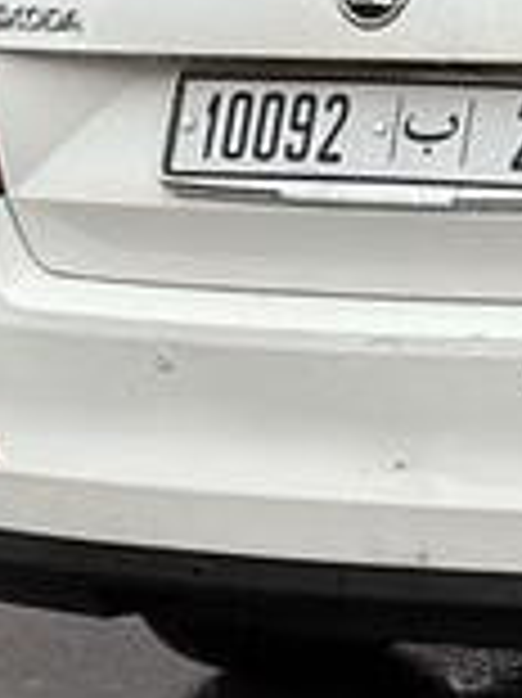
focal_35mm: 269
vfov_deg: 7.2
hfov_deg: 5.4
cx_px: 1012
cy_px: -493
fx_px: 5416
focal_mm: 6.86
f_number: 1.78
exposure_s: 1/1848
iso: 80
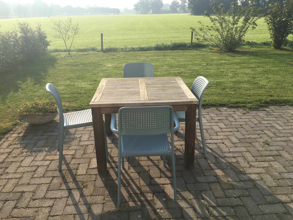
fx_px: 245
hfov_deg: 61.7
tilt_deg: -21.0
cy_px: 110
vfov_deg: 48.2
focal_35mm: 29
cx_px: 146
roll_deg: +0.8
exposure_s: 1/1083
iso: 25
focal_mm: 4.15
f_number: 2.2
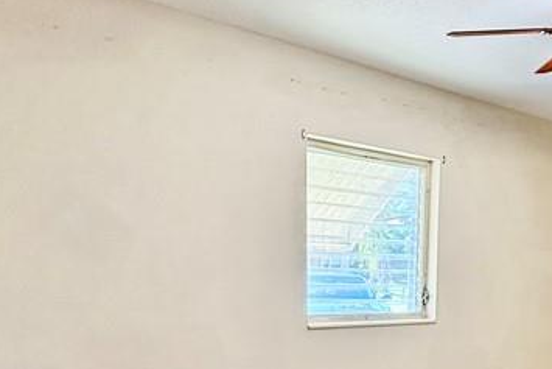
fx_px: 644
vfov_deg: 29.5
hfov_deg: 44.2
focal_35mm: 42
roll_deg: -2.5
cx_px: 440
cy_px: 380
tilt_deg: -9.9
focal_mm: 2.22
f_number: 2.2
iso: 400
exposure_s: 1/120
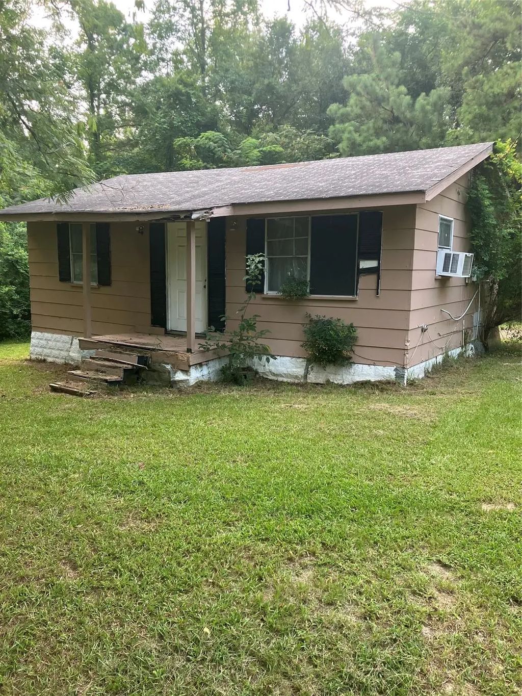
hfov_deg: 49.8
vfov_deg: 63.4
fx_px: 563
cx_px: 261
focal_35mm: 28
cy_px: 348
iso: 64
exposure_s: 1/121
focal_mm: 3.99
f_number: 1.8
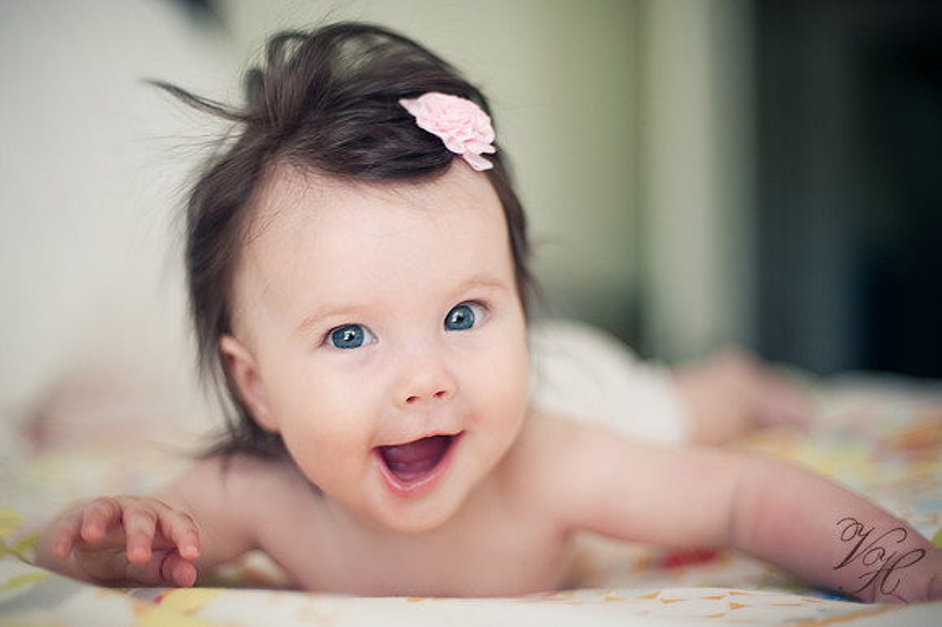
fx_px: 1308
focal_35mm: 50
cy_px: 314
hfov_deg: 39.6
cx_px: 471
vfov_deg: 27.0
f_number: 1.4
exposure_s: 1/125
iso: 200
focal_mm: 50
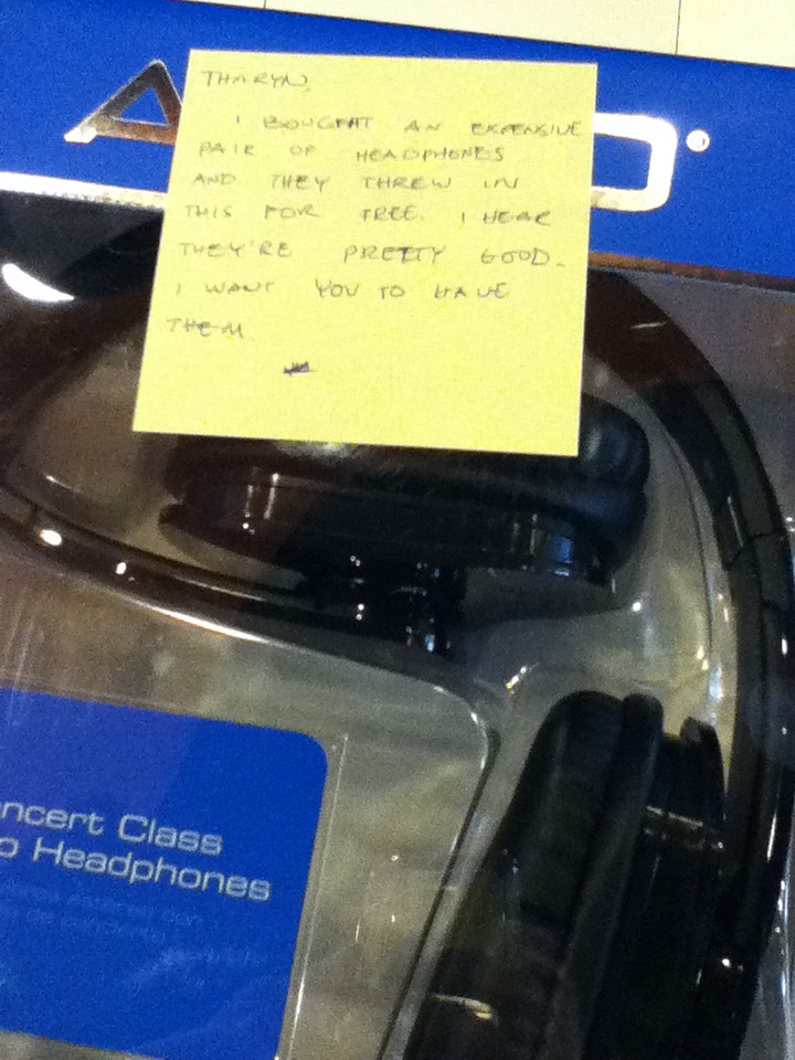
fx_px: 980
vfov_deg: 56.8
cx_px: 398
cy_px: 530
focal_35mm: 32
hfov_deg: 44.2
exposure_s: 1/30
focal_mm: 3.85
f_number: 2.4
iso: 500
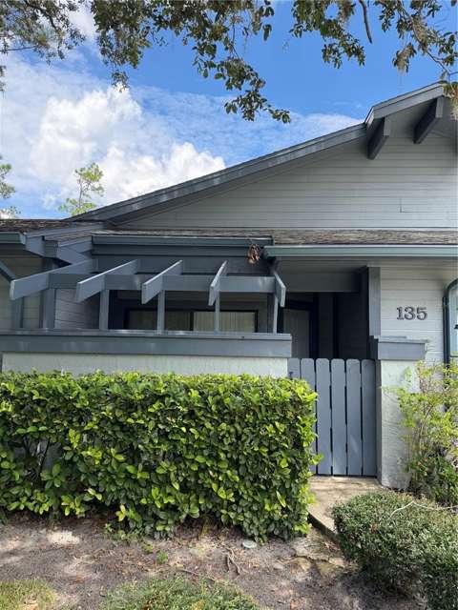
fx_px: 423
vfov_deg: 71.6
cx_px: 229
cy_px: 305
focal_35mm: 24
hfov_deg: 56.8
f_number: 1.78
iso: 100
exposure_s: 1/1211
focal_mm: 6.76
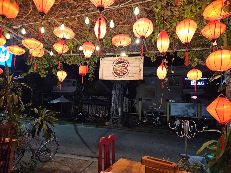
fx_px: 153
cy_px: 86
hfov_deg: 73.9
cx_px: 116
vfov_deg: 58.9
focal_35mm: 23
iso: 640
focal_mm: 5.4
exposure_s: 1/100
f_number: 1.8
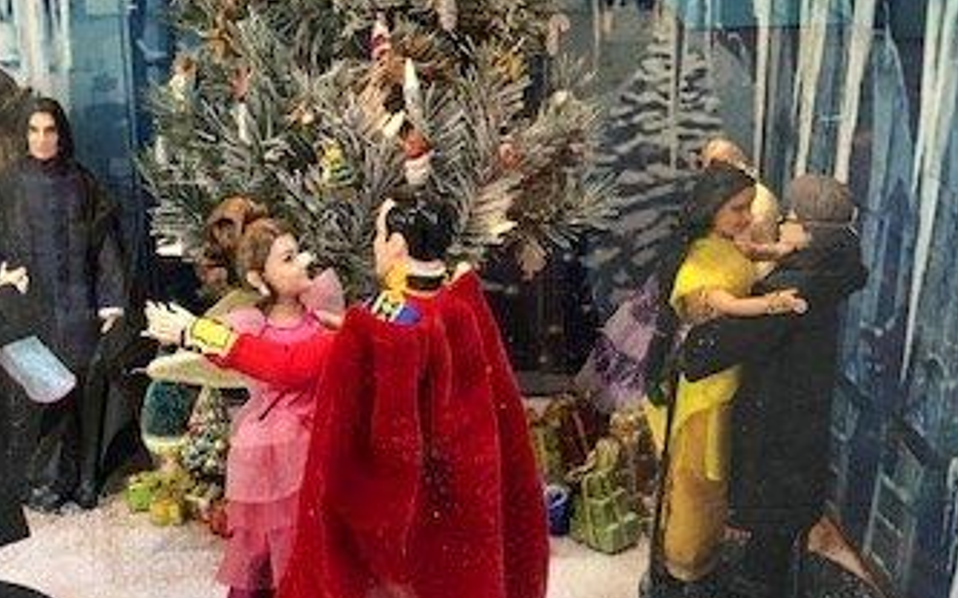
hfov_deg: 35.6
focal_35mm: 57
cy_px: 434
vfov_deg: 22.6
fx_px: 1488
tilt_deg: -25.8
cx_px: 397
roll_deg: +0.5
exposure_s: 1/30
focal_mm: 3.99
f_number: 1.8
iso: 40
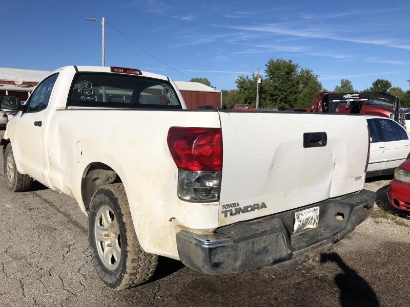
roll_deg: +0.0
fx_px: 332
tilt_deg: -7.3
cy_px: 154
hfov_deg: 63.4
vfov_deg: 49.7
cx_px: 205
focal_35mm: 28
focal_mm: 3.99
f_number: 1.8
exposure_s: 1/4808
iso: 20
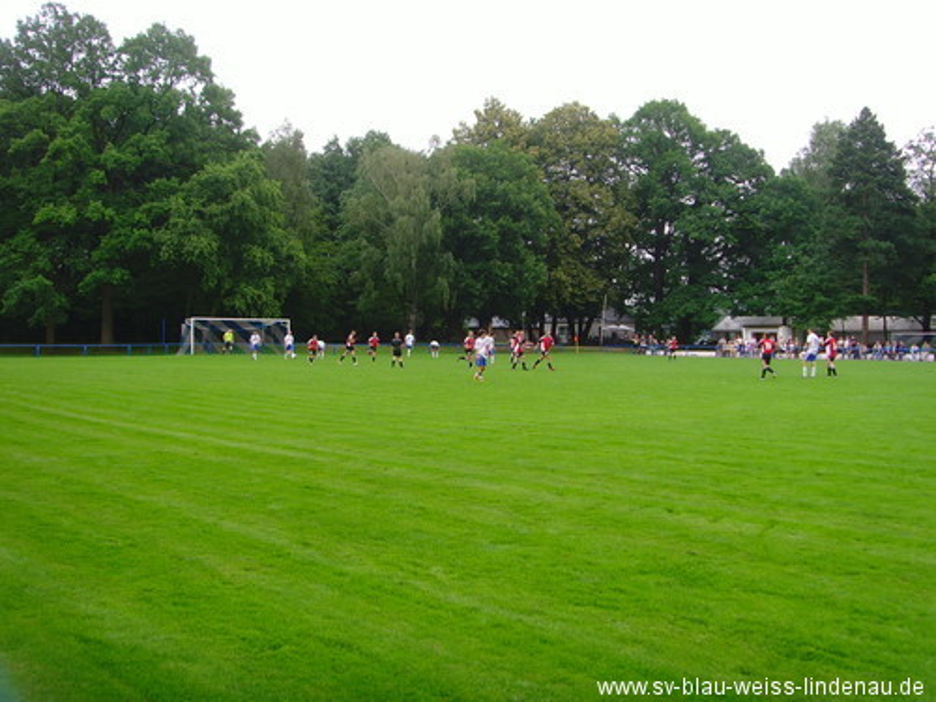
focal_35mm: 39
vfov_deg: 36.8
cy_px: 351
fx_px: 1055
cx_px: 468
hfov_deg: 47.9
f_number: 3.5
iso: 80
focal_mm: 6.6
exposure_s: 1/125
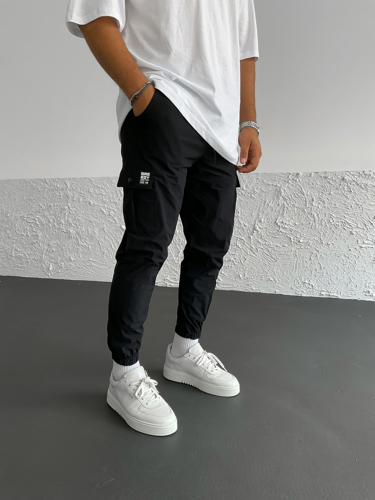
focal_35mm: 29
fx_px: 419
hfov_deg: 48.2
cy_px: 250
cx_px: 188
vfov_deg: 61.7
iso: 64
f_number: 1.8
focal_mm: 3
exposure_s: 1/90
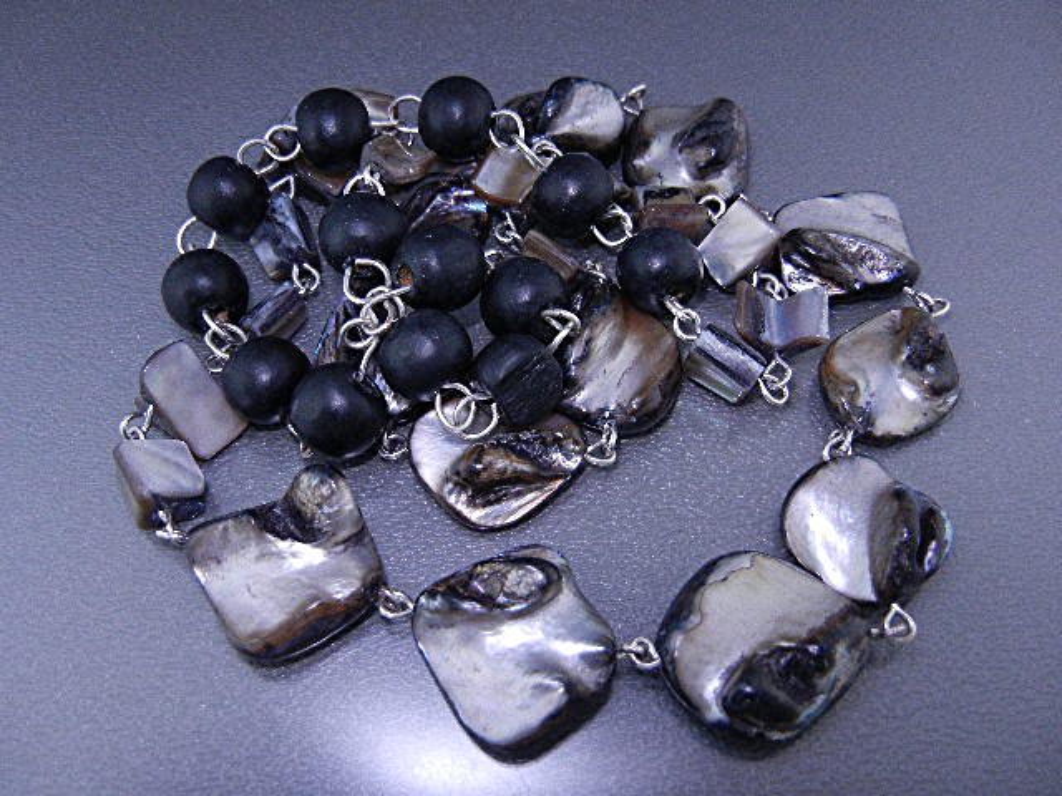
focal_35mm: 34
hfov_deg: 54.0
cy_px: 398
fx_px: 1043
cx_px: 531
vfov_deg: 41.8
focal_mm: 6.2
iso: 590
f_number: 7.2
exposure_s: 1/30
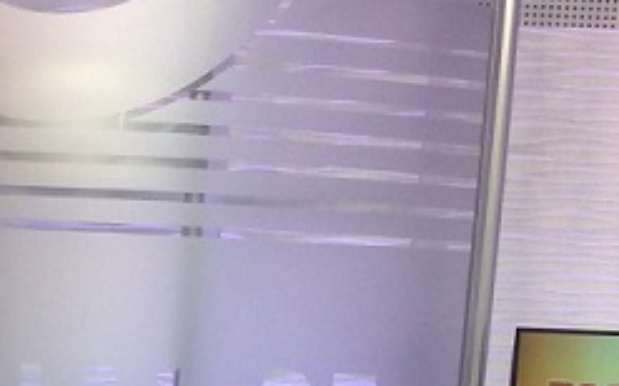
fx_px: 2158
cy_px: 827
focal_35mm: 128
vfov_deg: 9.4
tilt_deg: -14.6
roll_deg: -2.7
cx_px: 45
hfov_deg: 16.1
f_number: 2.4
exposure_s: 1/33
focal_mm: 3.3
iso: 40
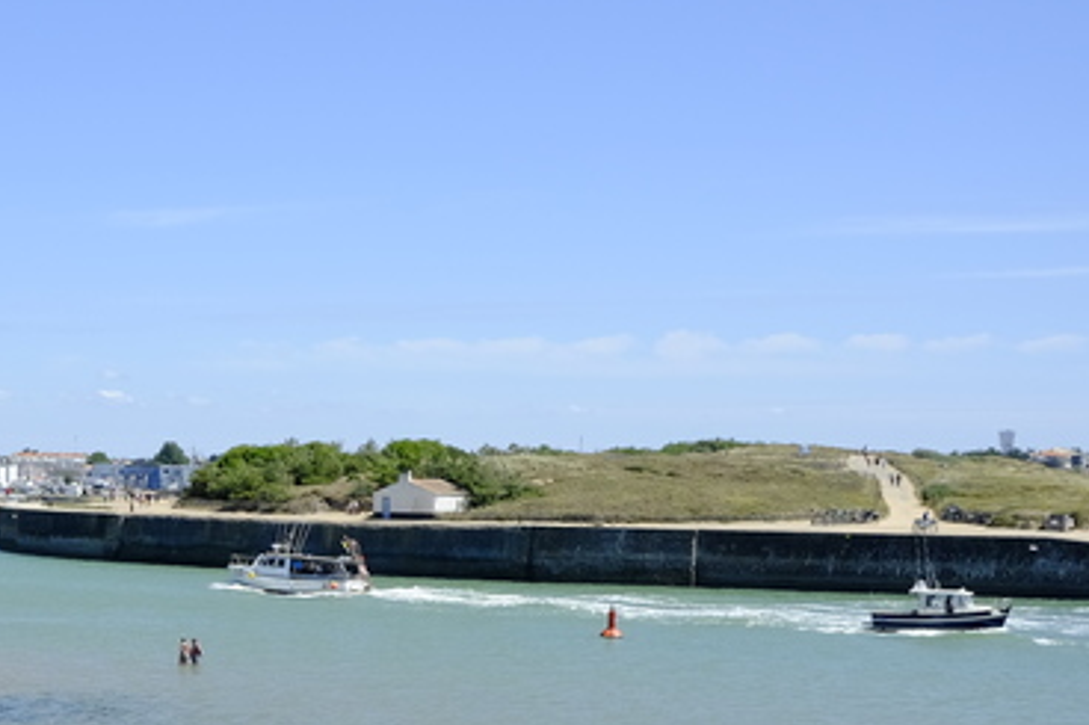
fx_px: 2298
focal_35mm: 76
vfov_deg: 17.8
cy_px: 558
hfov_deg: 25.1
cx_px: -59
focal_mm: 23
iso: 400
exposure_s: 1/180
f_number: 8
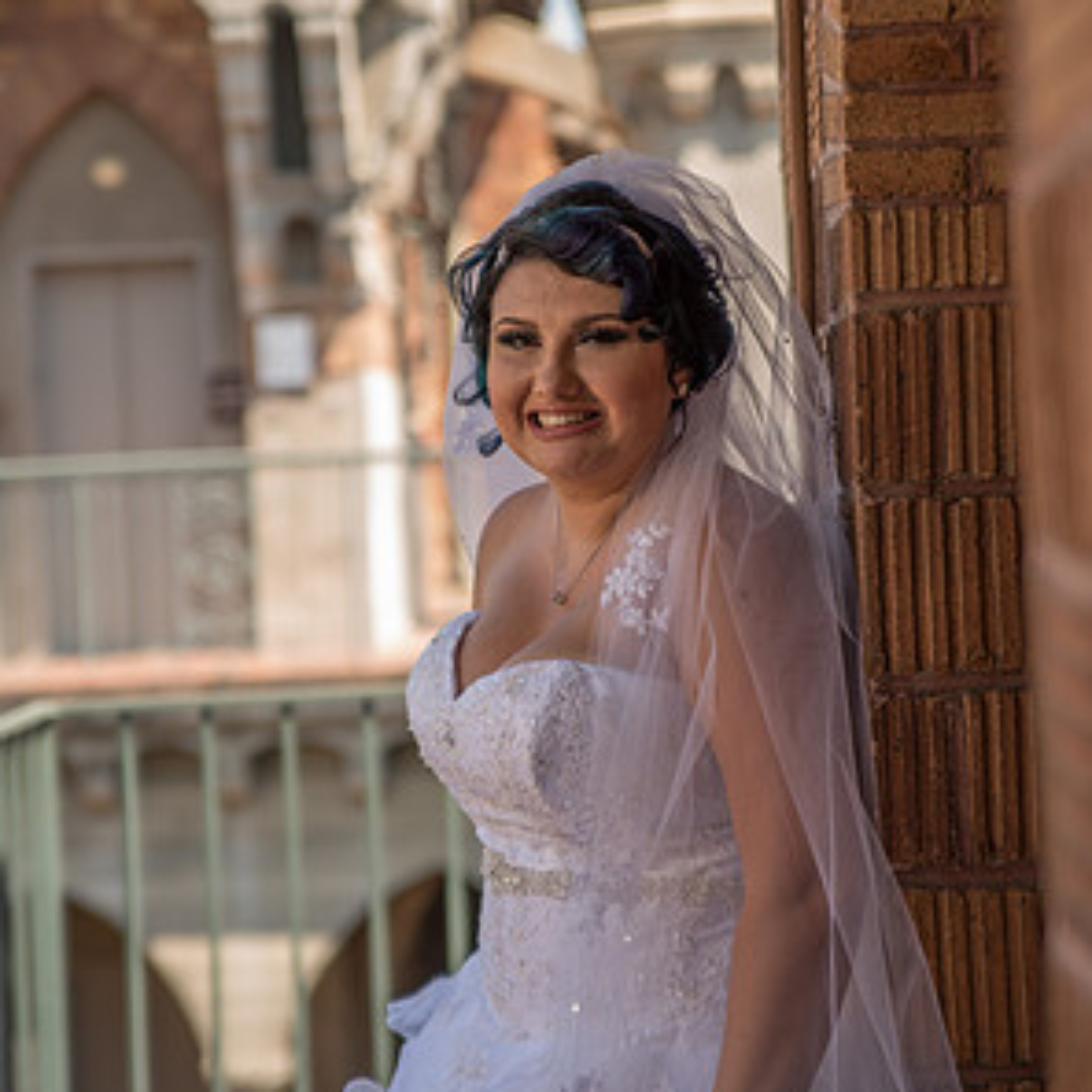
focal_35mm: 80
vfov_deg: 21.6
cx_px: 542
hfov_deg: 21.7
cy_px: 443
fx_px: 2855
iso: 50
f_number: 2.8
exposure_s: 1/320
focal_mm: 62
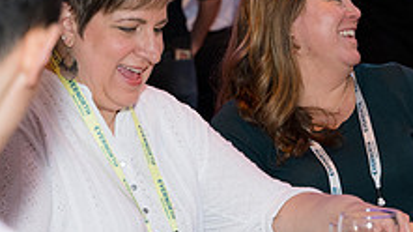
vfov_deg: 5.8
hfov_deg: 10.2
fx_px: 2298
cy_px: 154
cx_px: 391
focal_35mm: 210
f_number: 4
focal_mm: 75
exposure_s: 1/100
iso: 800
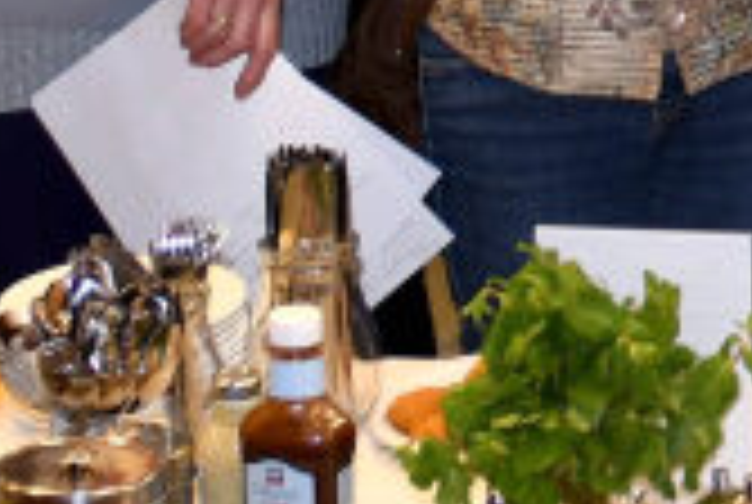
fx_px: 5483
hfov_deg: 7.5
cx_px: 1518
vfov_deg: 5.2
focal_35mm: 262
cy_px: -572
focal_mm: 24
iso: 400
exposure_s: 1/50
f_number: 3.5
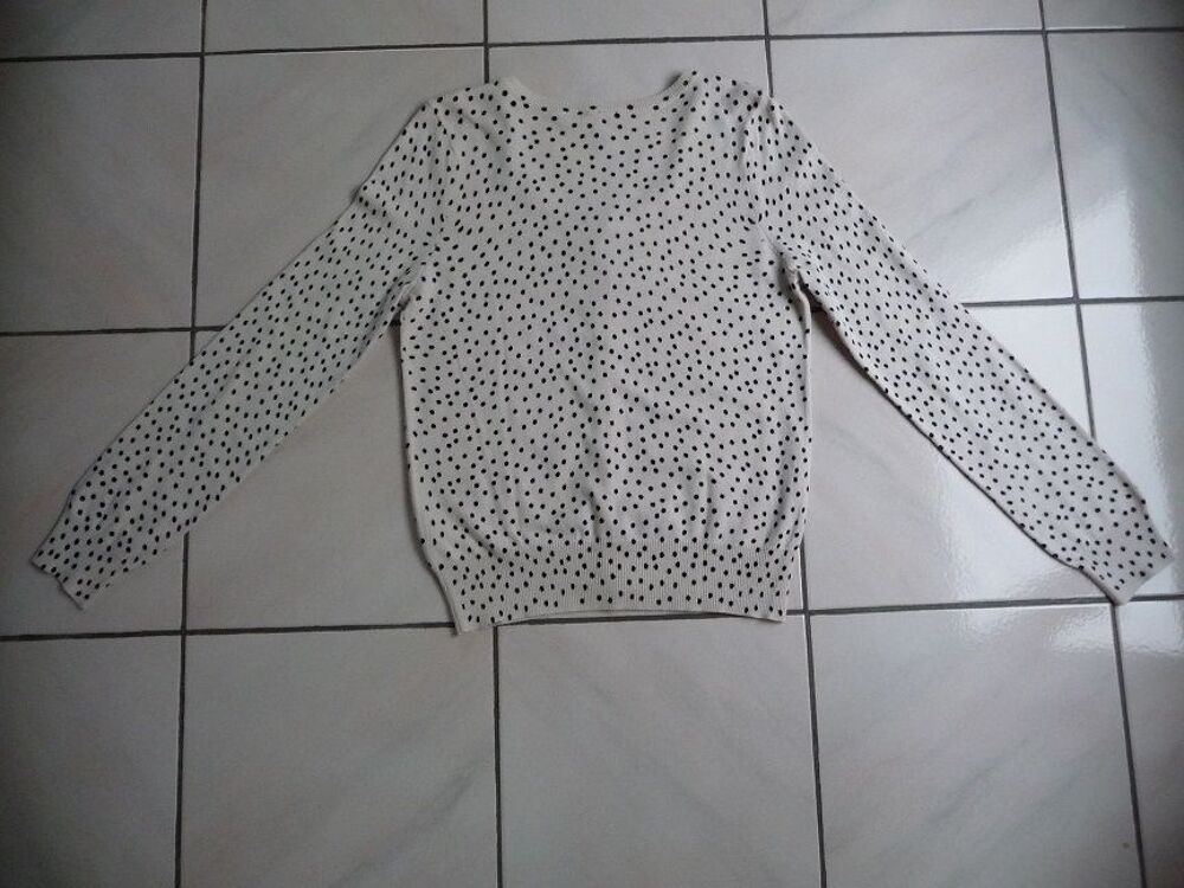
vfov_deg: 49.7
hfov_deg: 63.4
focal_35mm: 28
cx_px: 592
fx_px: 958
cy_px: 444
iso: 320
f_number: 3.3
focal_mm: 4.7
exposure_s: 1/30
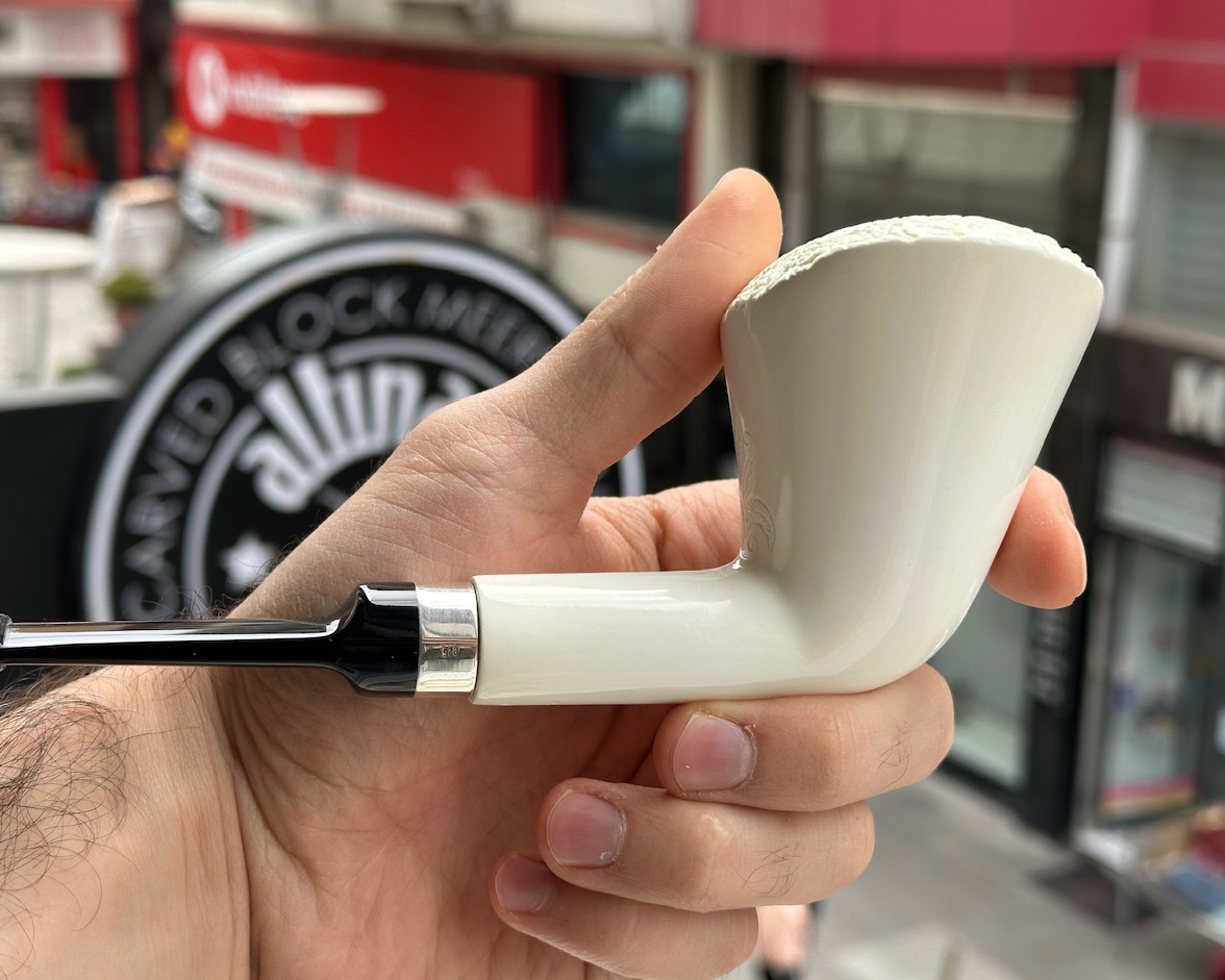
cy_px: 481
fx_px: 1849
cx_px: 560
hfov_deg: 36.6
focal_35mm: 51
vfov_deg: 29.7
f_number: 1.78
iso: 64
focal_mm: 6.86
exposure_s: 1/1041
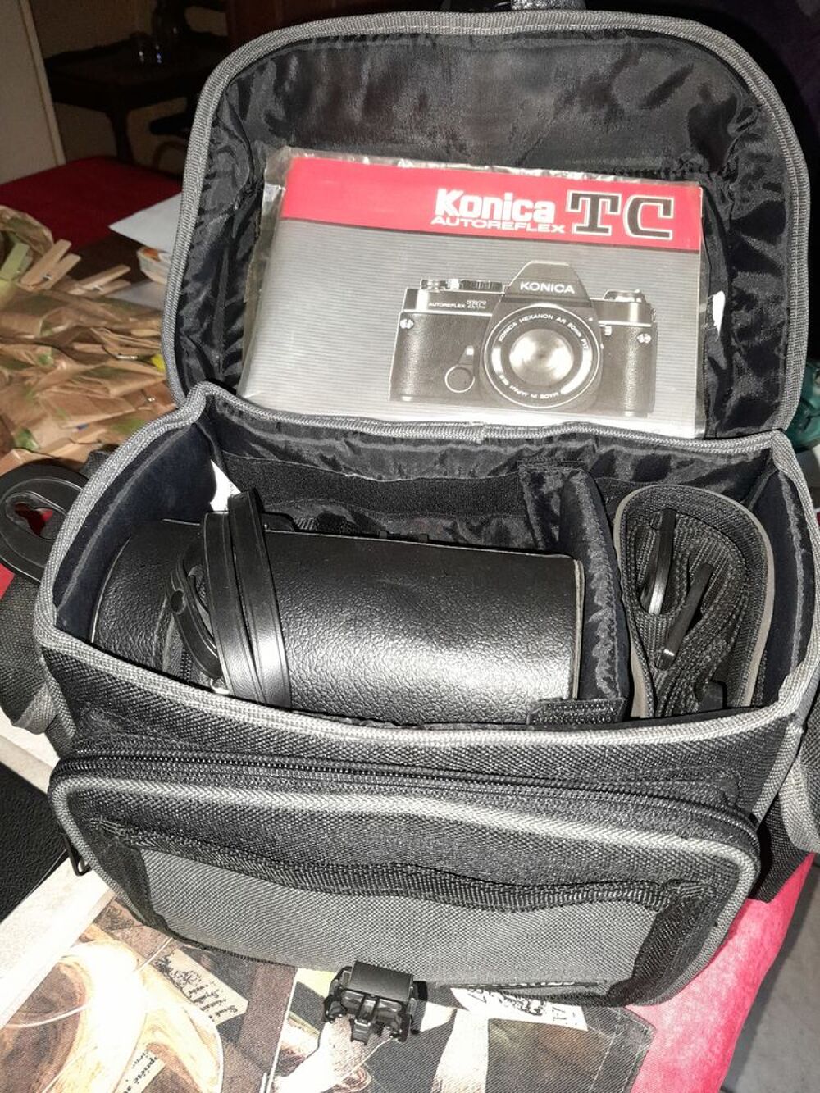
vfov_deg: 65.3
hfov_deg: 51.4
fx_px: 853
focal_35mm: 27
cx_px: 410
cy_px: 546
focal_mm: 4
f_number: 1.8
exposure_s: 1/50
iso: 500
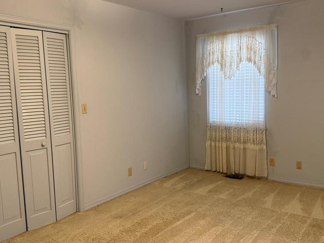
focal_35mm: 33
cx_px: 163
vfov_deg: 43.0
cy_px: 123
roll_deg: +1.8
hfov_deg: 55.3
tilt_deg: -6.9
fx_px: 309
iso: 160
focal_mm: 6.76
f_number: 1.78
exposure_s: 1/60
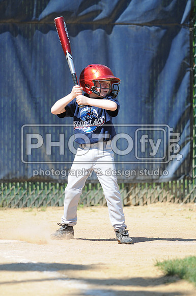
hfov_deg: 3.0
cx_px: 98
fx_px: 3686
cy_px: 148
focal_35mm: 450
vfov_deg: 4.6
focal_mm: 300
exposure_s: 1/1000
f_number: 4
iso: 200
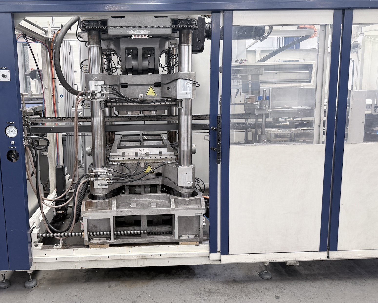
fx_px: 324
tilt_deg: -8.5
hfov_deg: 59.9
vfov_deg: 49.8
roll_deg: +0.8
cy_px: 129
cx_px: 148
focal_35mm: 29
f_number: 1.78
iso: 160
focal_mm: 6.76
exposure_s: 1/50
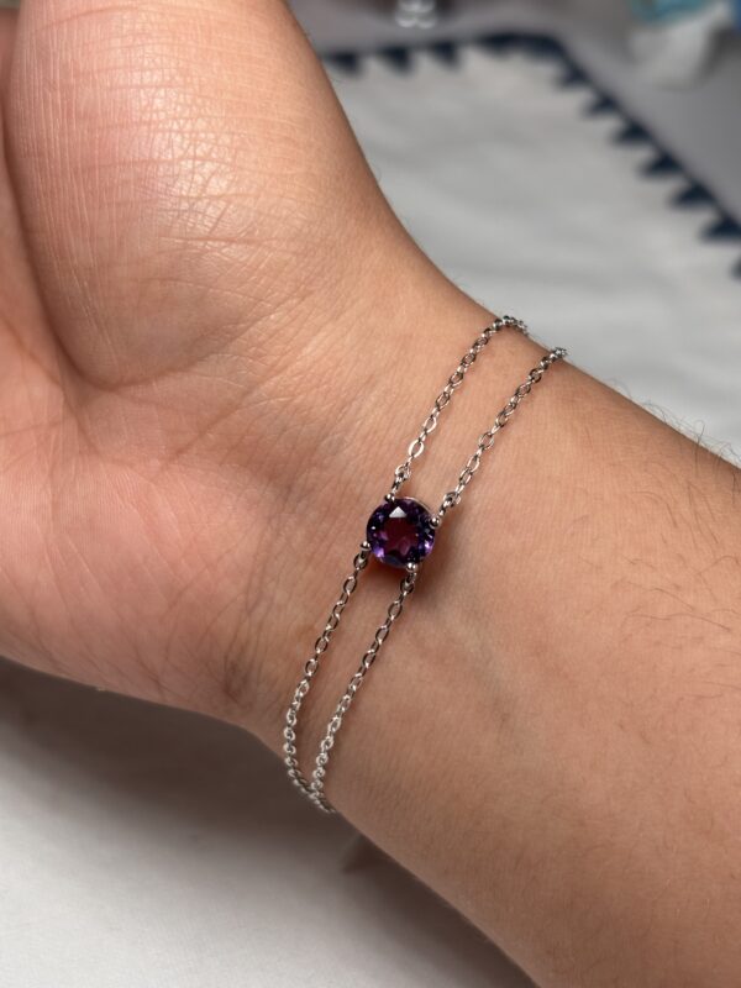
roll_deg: -8.1
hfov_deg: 28.0
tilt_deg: -42.8
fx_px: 1484
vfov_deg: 36.8
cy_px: 494
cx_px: 370
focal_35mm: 52
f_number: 1.6
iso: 32
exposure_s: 1/264
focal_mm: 5.96
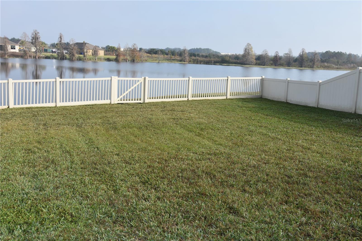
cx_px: 181
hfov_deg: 47.9
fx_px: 407
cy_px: 120
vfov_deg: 33.0
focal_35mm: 40
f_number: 7.1
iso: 100
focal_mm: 27
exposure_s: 1/200
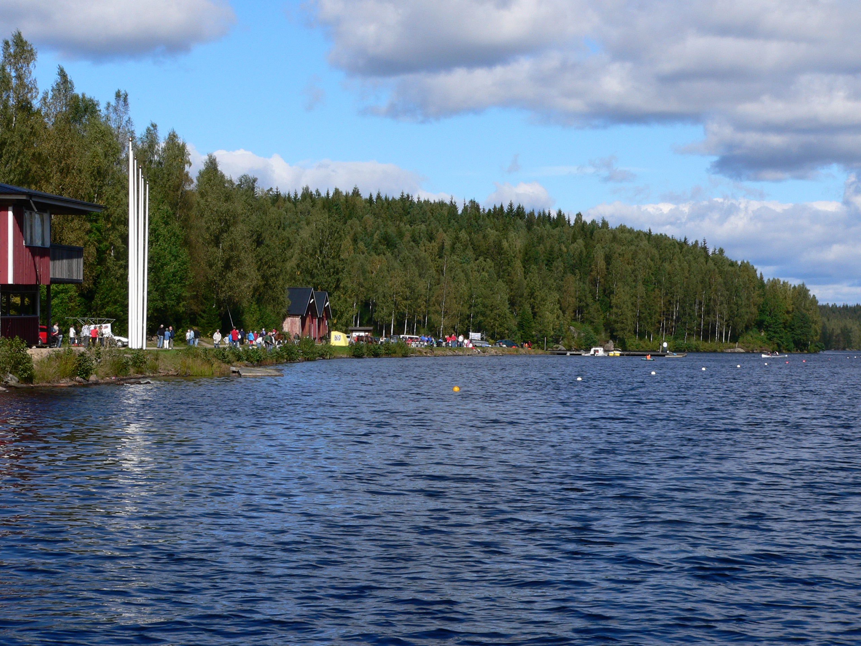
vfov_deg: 17.8
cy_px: 323
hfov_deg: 23.6
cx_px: 430
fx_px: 2064
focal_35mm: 83
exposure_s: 1/500
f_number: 5.6
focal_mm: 13.8
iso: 80
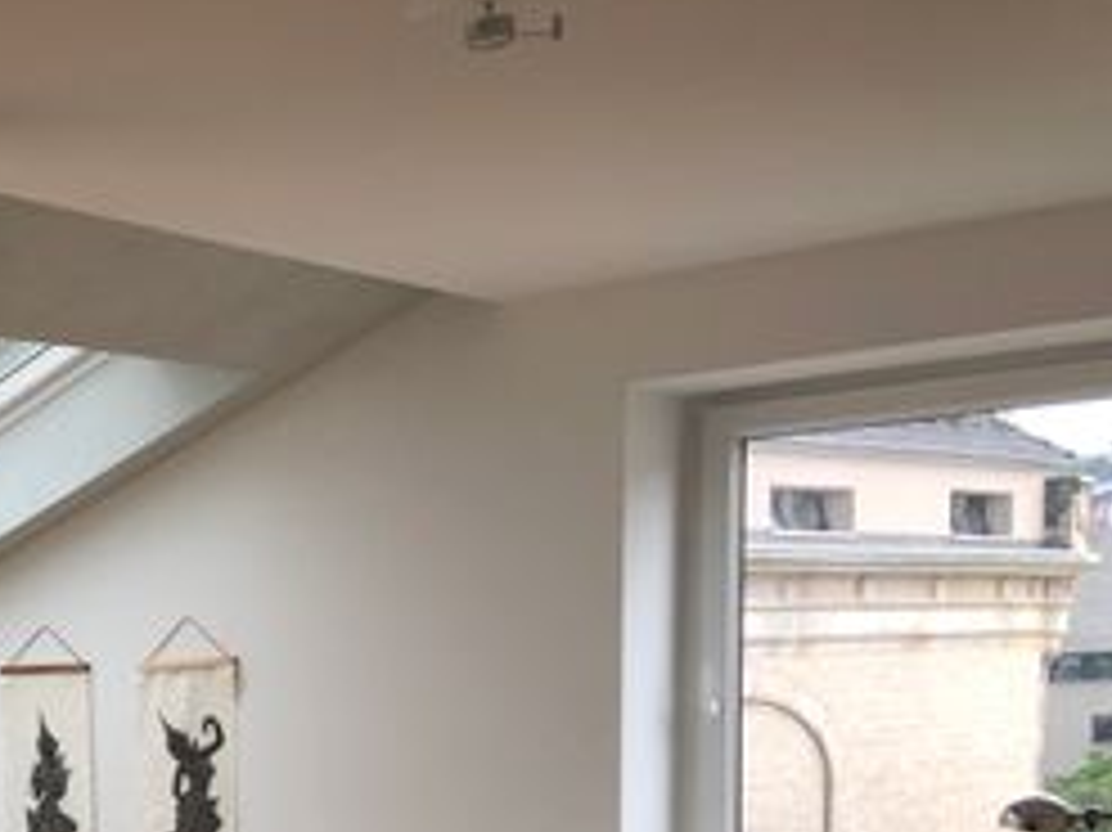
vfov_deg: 20.3
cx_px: -234
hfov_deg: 25.5
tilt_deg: -6.4
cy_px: 980
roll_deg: +0.9
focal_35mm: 68
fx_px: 2183
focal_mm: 3.99
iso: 25
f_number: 1.8
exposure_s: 1/100
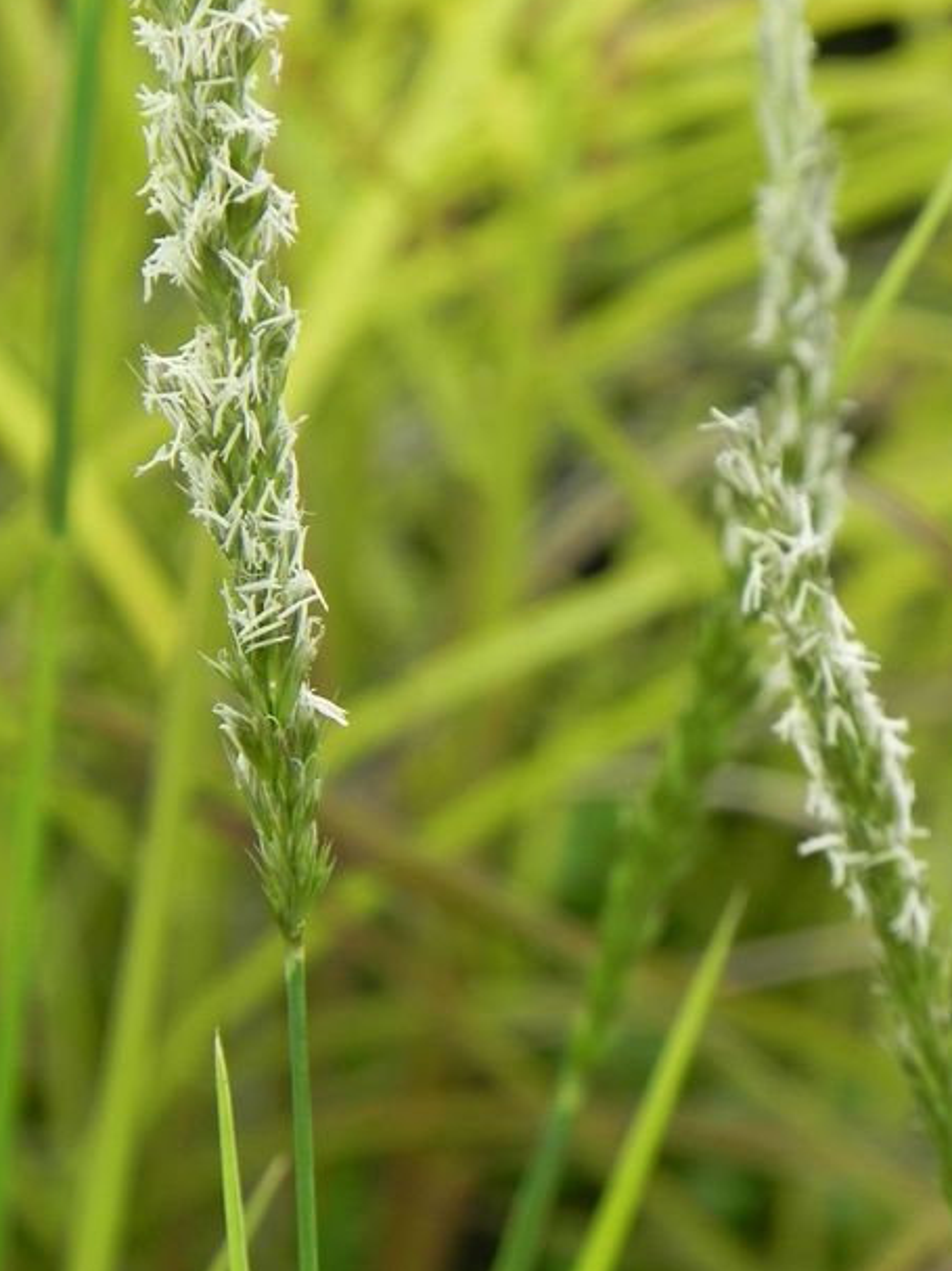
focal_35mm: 560
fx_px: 20542
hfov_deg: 2.7
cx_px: 538
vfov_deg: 3.5
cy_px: 544
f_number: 5
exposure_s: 1/100
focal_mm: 75.7
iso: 160
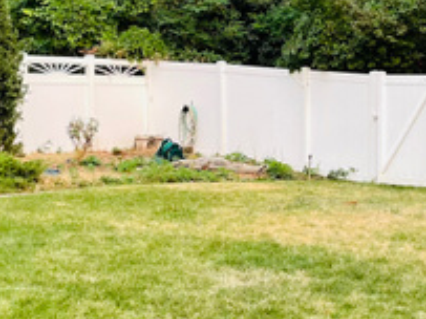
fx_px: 1009
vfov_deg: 17.9
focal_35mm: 82
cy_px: 204
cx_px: 237
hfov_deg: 23.8
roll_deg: +0.8
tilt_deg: -4.0
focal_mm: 4.2
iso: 80
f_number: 1.6
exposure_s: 1/121
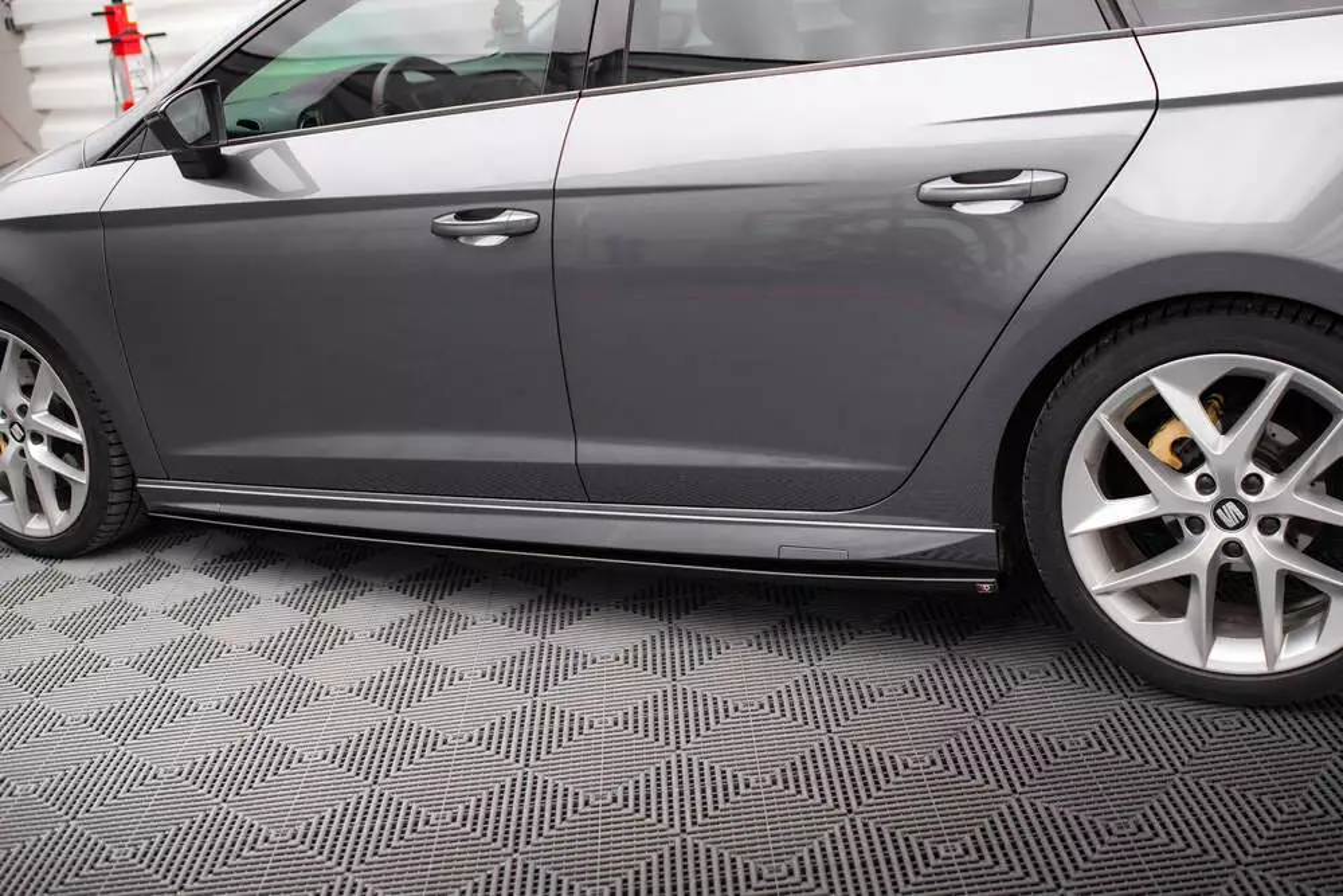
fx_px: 1506
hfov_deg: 48.0
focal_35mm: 40
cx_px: 744
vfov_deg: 33.1
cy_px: 448
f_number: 2.5
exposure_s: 1/100
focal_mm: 35
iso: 1000
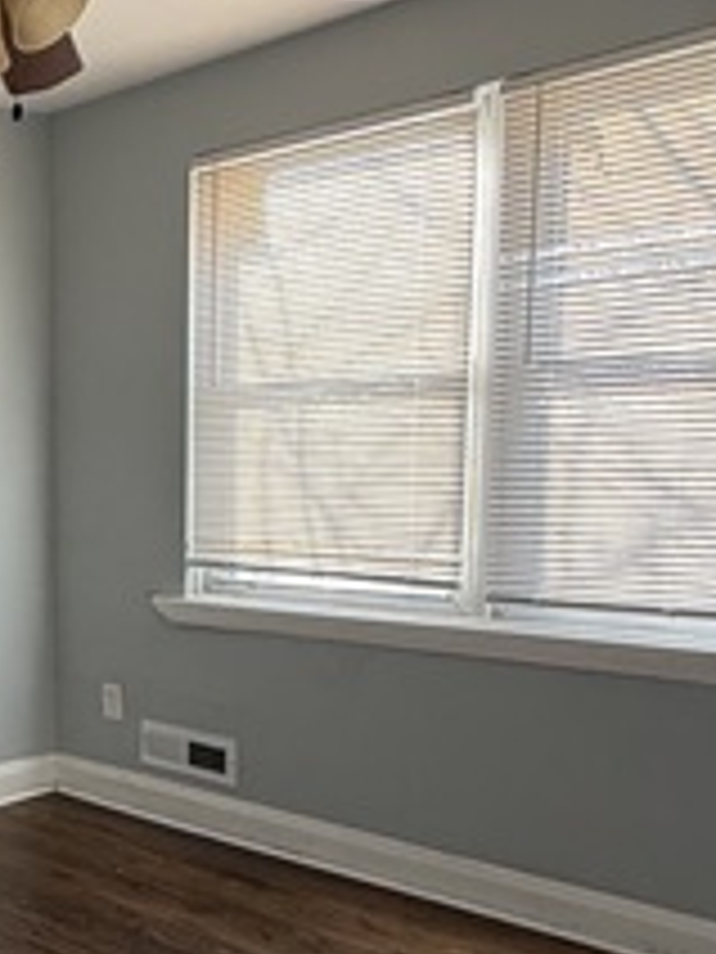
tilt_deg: -6.7
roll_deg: +2.2
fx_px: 1213
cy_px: 601
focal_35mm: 44
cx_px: -306
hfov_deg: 25.9
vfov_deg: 42.6
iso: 80
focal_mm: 2.22
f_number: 2.2
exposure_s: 1/99
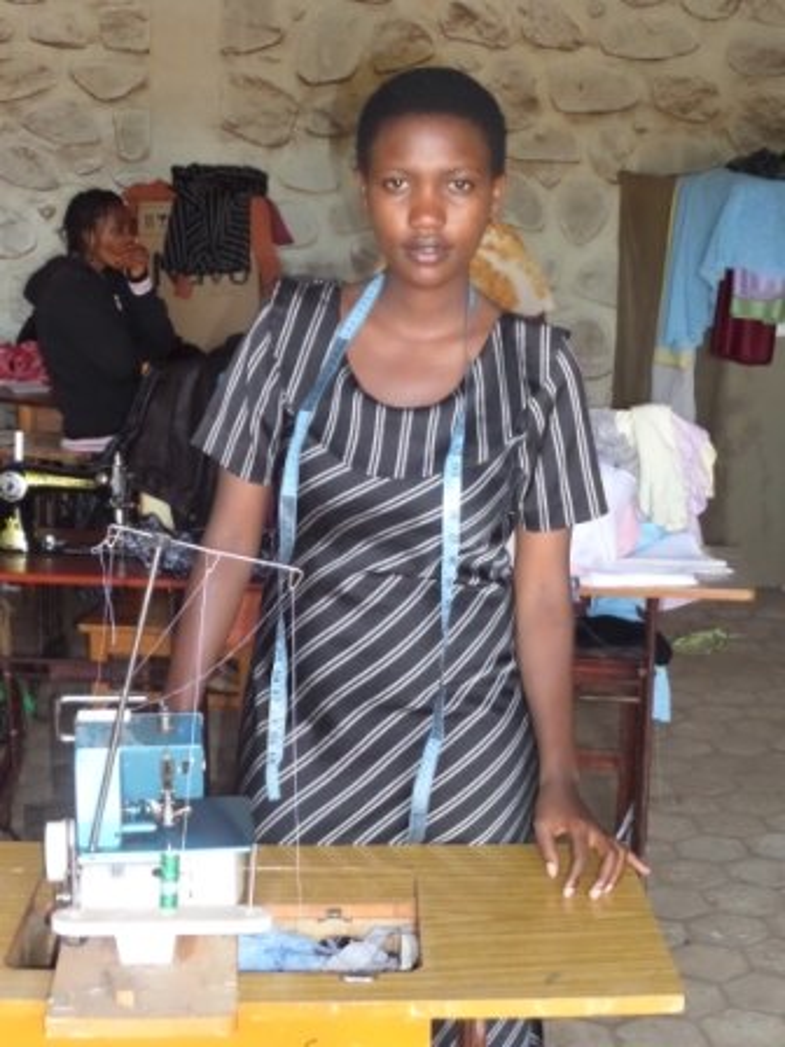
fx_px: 1875
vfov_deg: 31.2
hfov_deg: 23.7
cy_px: 524
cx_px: 392
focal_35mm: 62
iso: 640
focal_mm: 10.2
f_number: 4
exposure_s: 1/45
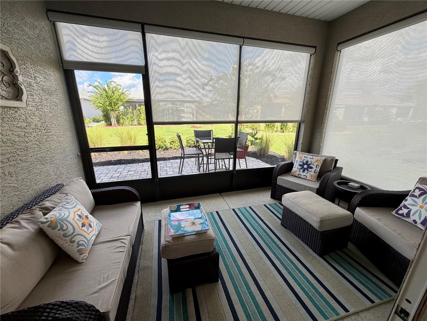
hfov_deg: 102.1
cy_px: 160
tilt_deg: -16.3
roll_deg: -0.3
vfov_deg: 85.7
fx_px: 173
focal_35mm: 14
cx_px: 214
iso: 40
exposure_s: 1/201
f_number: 2.2
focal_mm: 2.22
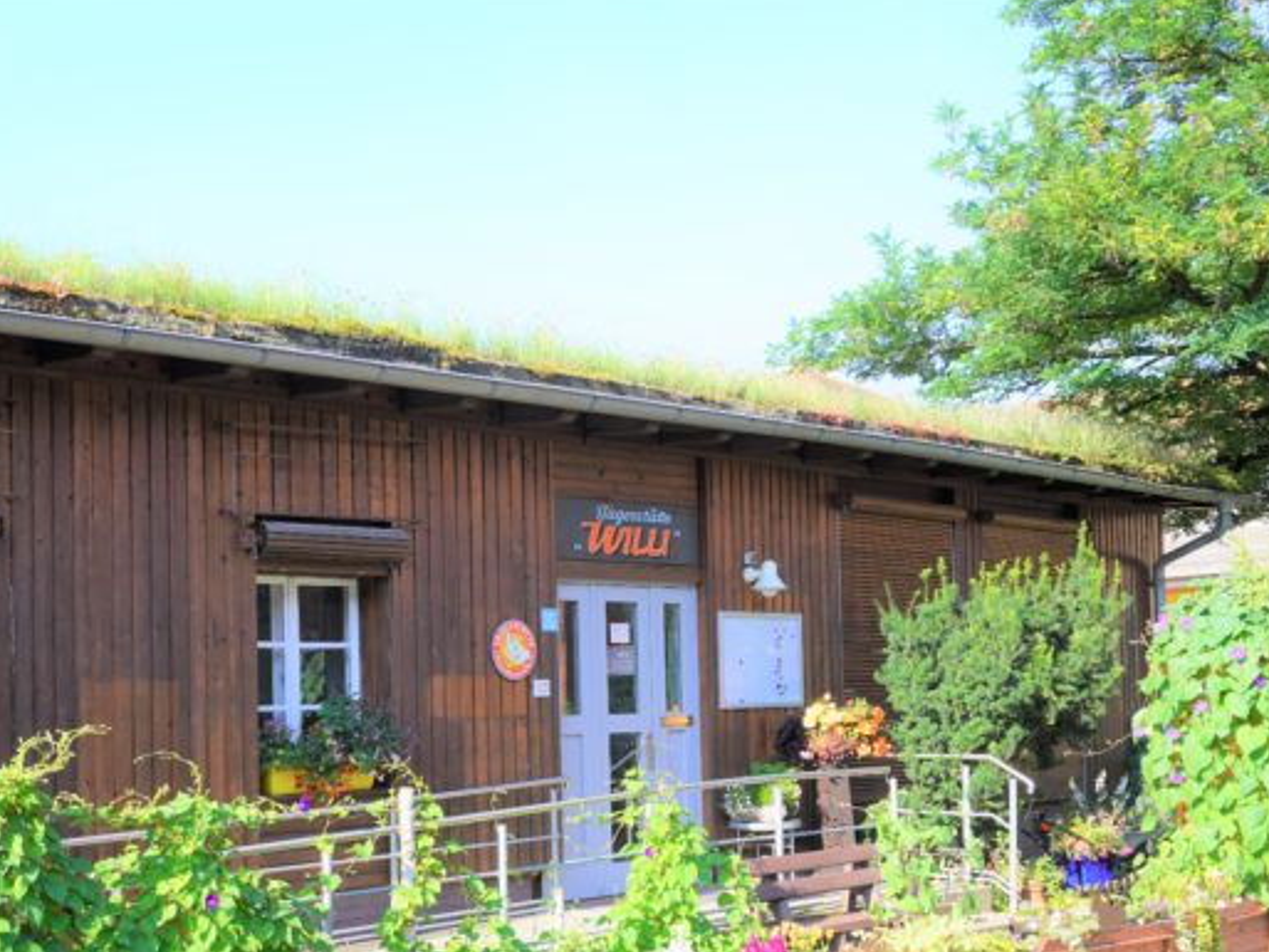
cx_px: 448
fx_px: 1650
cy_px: 644
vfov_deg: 31.9
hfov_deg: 41.6
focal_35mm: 45
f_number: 6.3
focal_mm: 20
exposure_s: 1/100
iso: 100
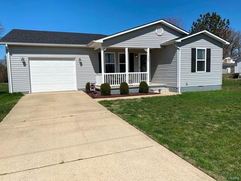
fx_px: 181
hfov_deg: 67.3
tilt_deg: -4.0
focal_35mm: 26
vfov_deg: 53.1
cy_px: 90
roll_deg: +2.2
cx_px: 120
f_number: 1.8
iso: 32
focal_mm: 4.25
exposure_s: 1/6061
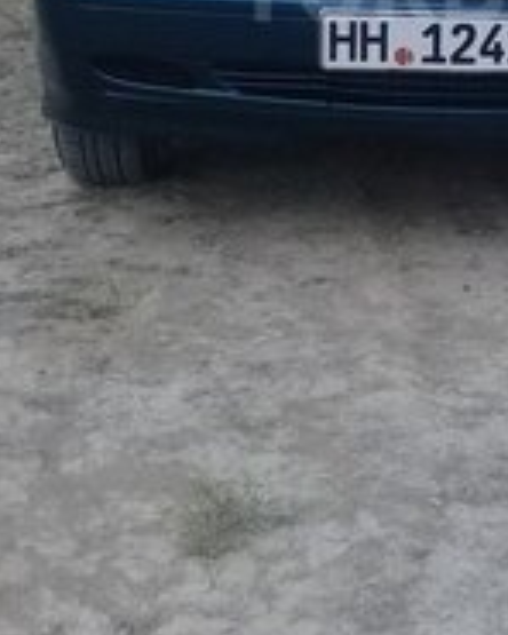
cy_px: -17
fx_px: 1522
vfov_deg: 22.5
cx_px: 498
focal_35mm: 81
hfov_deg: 18.5
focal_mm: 3.3
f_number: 2.2
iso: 50
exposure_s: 1/649
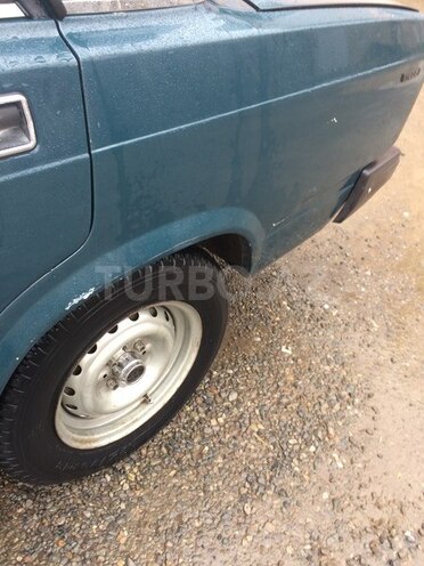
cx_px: 212
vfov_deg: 61.7
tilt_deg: -40.9
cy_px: 283
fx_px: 474
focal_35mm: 29
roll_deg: -7.1
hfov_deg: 48.2
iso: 50
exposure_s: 1/33
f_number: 2.2
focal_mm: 4.15
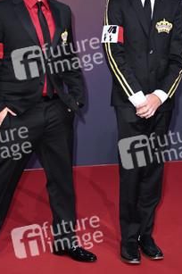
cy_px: 104
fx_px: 813
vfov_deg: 19.1
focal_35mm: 107
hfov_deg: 12.8
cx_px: 83
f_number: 5.6
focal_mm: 82
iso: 400
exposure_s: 1/250
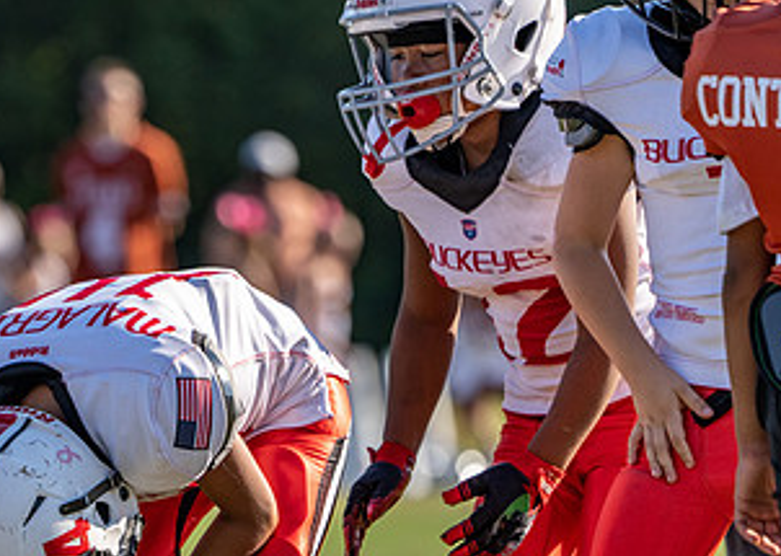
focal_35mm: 580
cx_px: 134
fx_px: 12851
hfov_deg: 3.5
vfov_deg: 2.5
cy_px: 512
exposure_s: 1/1600
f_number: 5.6
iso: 500
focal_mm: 288
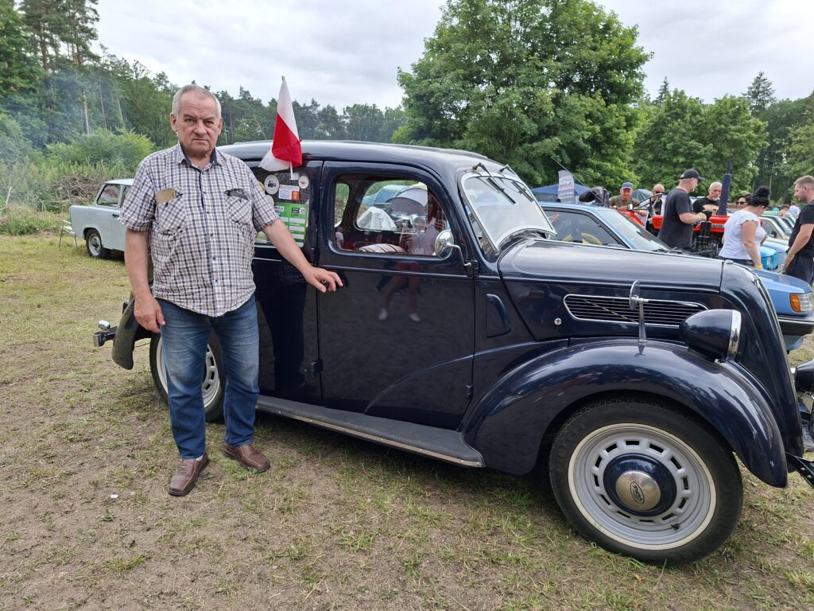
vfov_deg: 58.9
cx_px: 407
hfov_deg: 73.9
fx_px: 541
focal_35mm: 23
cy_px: 306
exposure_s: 1/593
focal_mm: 5.54
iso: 50
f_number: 1.8
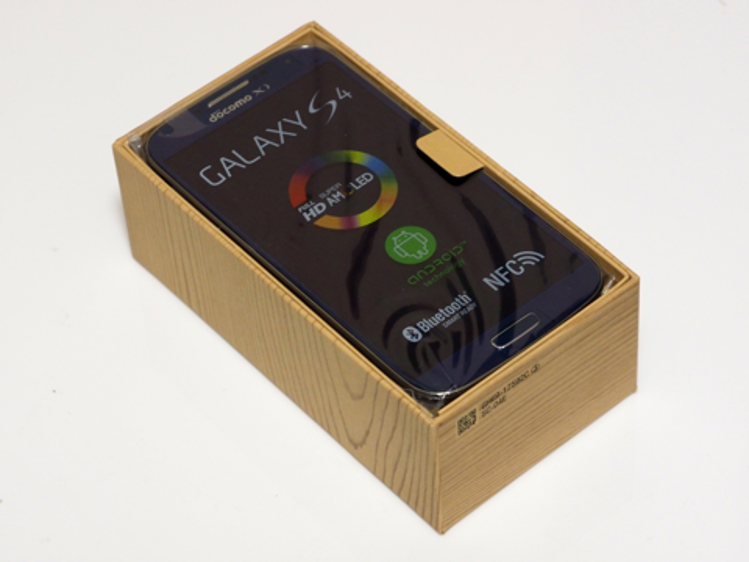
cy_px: 281
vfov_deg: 12.3
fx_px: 2596
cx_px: 374
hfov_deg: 16.4
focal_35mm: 120
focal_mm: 60
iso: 1600
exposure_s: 1/10
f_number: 6.3
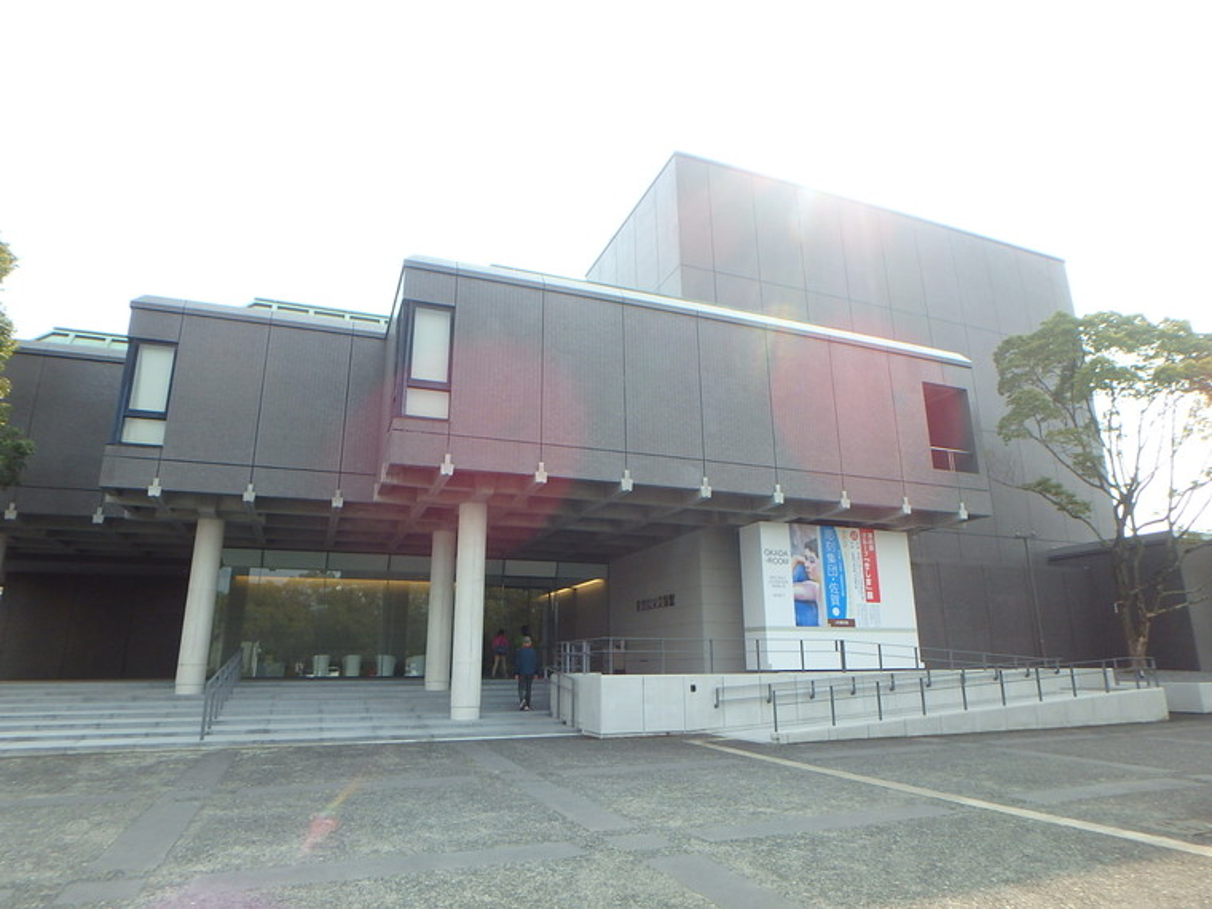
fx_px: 735
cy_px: 454
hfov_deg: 79.0
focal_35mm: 21
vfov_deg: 63.4
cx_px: 606
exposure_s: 1/400
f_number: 3.5
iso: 125
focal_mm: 3.7
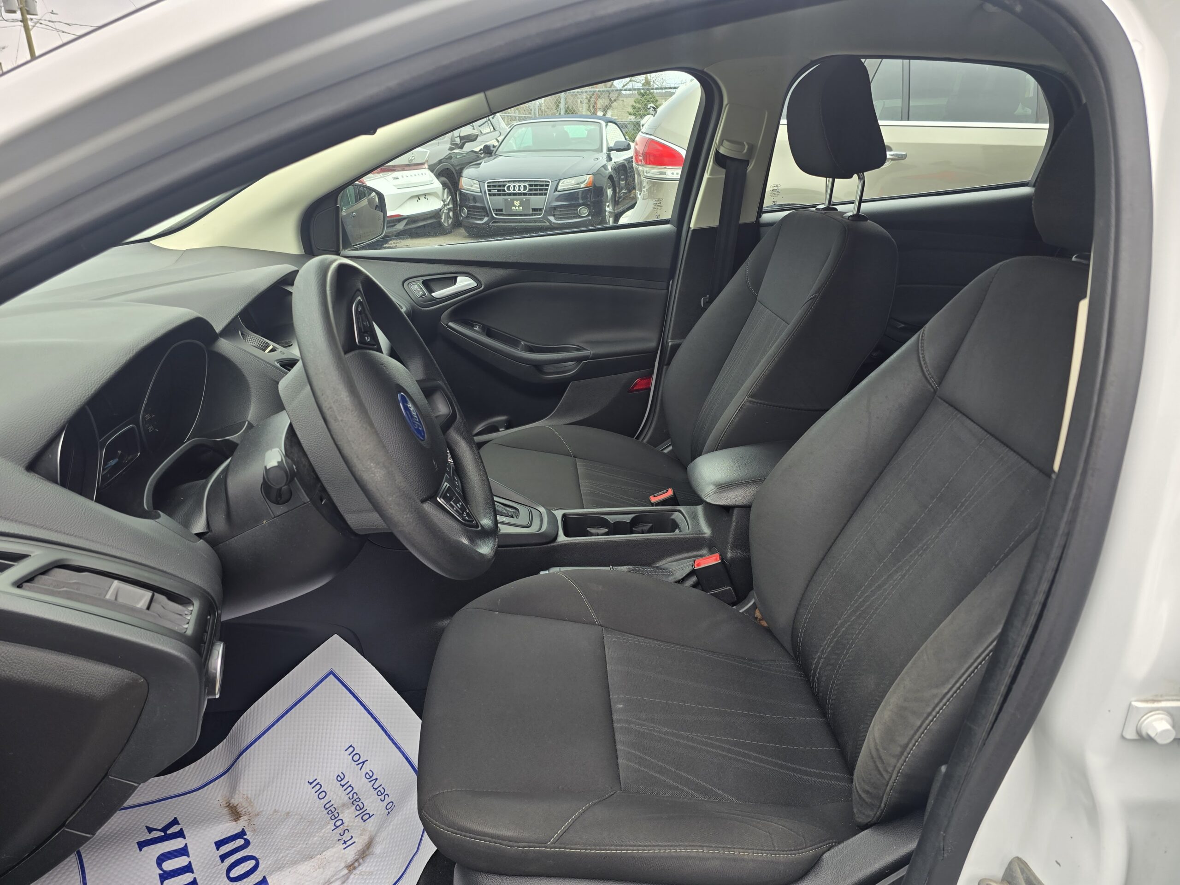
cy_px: 442
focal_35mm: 23
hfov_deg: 73.9
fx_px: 784
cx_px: 590
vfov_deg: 58.9
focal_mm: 6.3
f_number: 1.7
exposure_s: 1/180
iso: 20
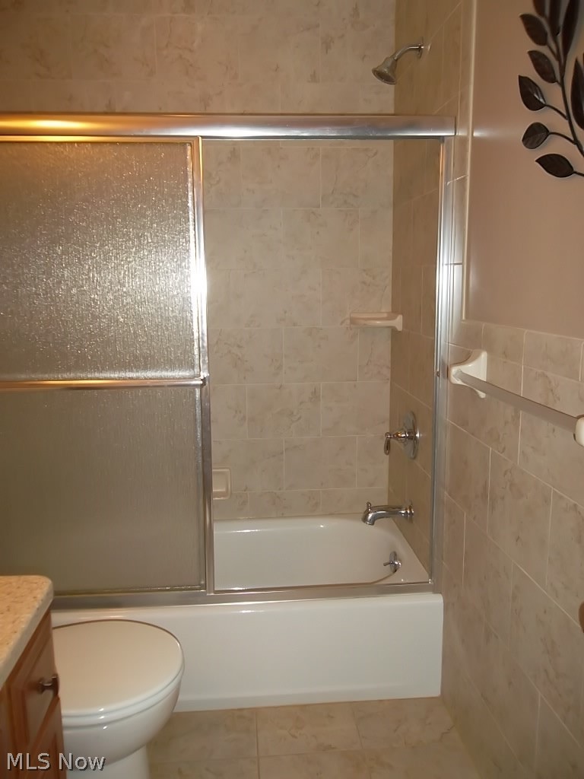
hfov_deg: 51.4
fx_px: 607
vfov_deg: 65.3
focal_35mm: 27
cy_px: 390
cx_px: 292
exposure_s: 1/45
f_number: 3.5
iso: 200
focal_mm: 4.9
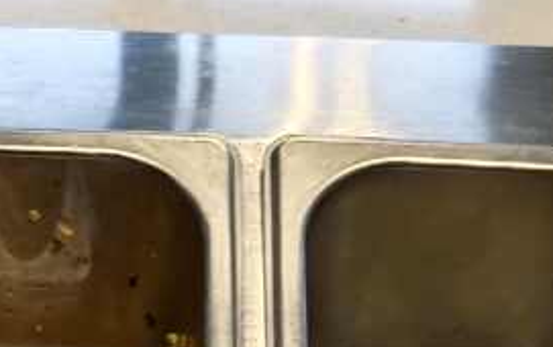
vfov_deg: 10.8
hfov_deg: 18.0
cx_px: 127
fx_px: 1735
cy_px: 600
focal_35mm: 115
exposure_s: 1/100
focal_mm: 5.59
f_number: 1.88
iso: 256
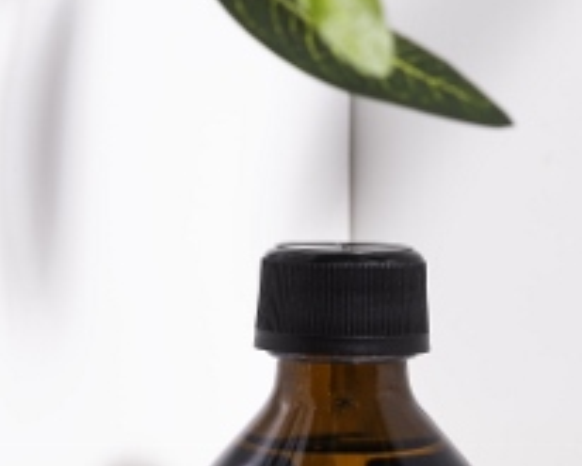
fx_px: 8789
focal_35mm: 510
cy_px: 294
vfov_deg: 3.0
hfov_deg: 3.8
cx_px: 311
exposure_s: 1/500
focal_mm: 140
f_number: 8
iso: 100
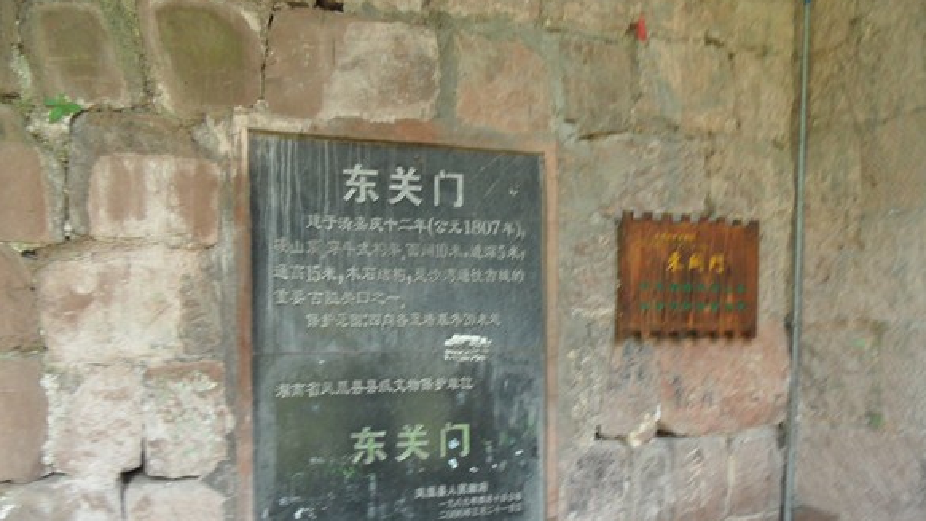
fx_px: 663
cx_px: 477
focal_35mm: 27
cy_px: 336
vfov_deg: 42.5
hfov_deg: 69.8
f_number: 3.2
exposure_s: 1/30
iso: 160
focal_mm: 3.9
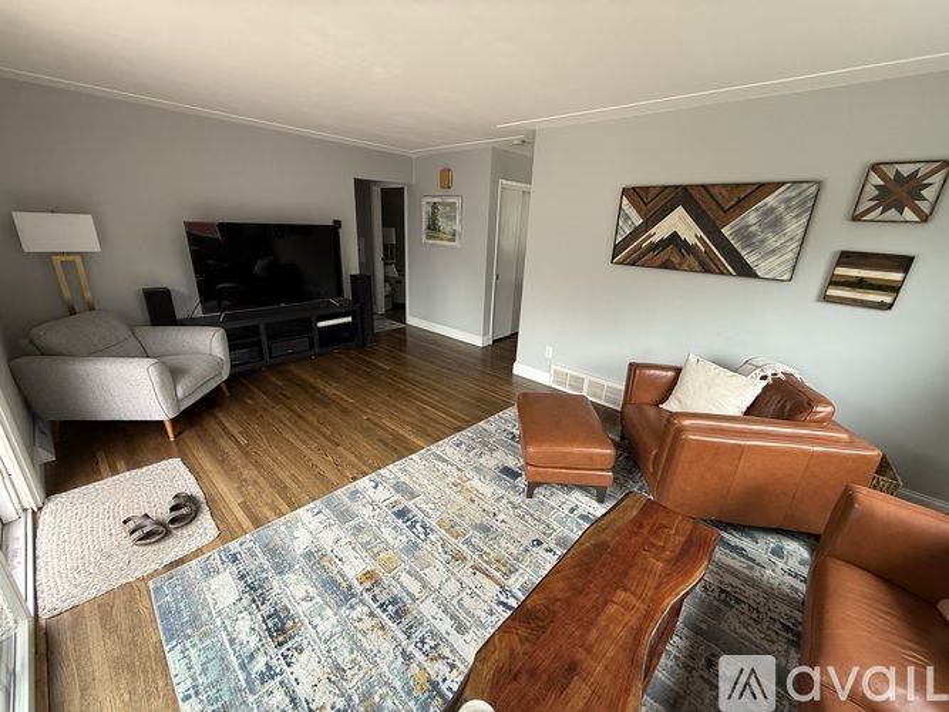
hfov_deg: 102.1
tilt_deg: -19.1
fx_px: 384
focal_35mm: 14
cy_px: 356
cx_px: 474
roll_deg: -2.0
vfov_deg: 85.7
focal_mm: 2.22
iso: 160
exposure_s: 1/99
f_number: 2.2
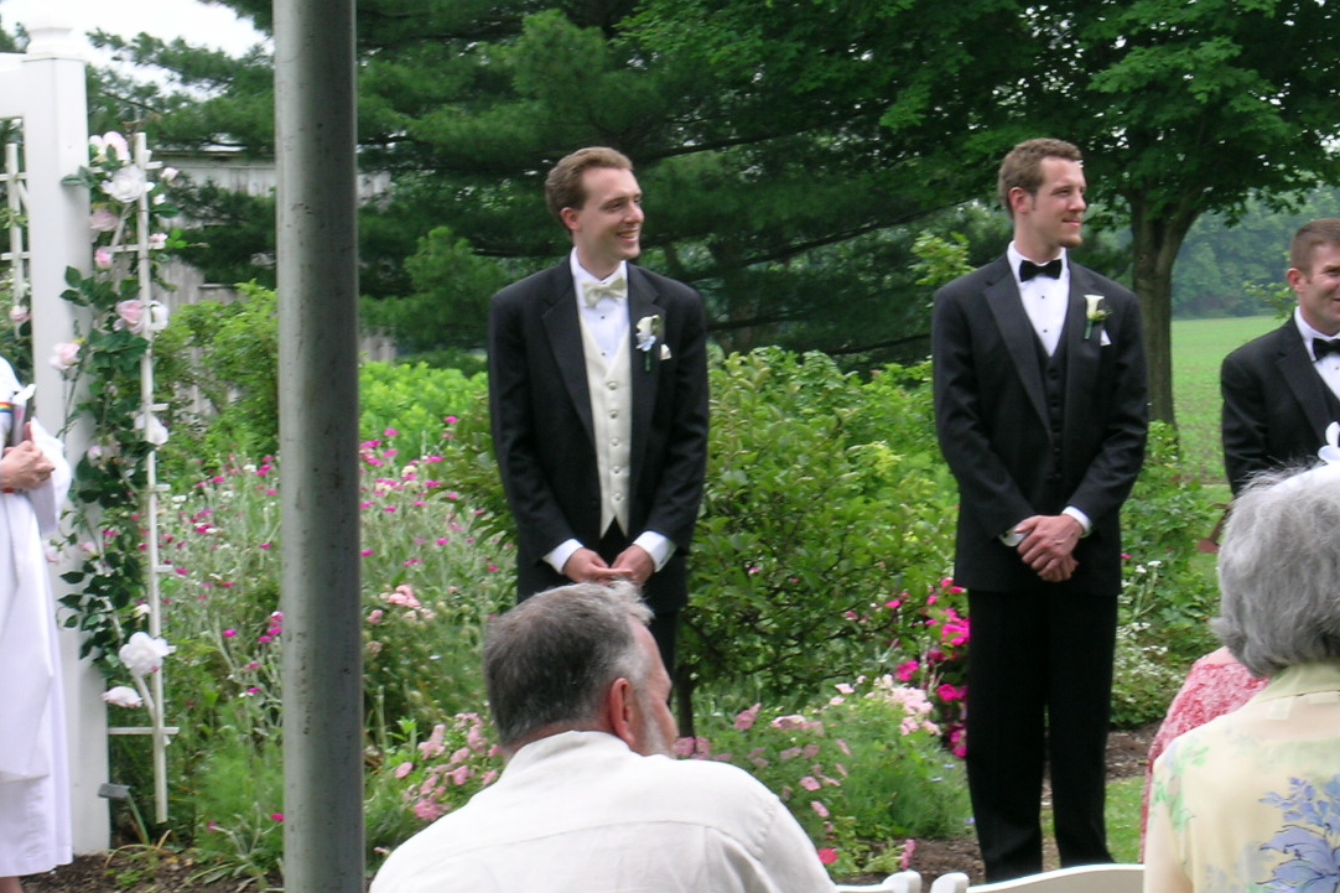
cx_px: 717
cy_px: 420
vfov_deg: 5.7
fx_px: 8931
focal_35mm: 240
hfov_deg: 8.6
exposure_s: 1/117
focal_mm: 15.6
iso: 50
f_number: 6.3
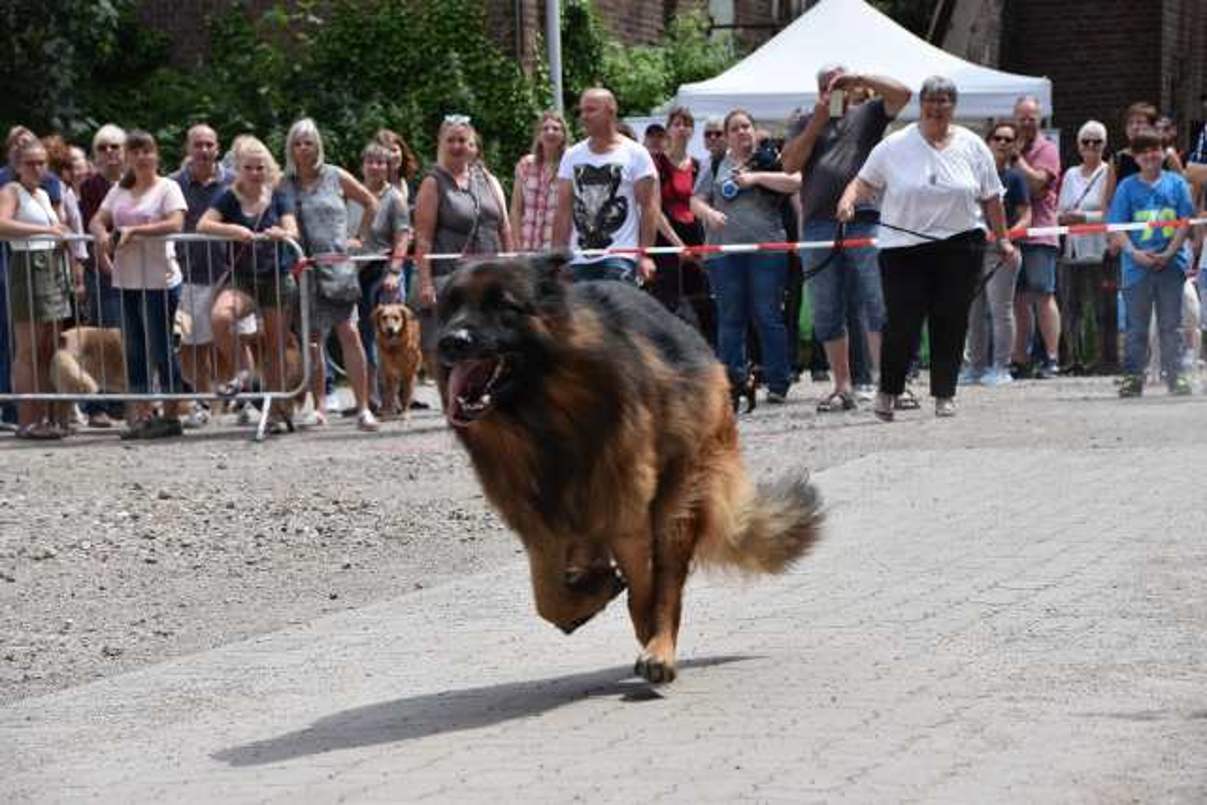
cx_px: 604
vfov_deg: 10.2
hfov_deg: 15.2
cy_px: 402
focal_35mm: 135
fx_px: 4527
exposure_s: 1/500
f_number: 8
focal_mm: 90
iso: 250
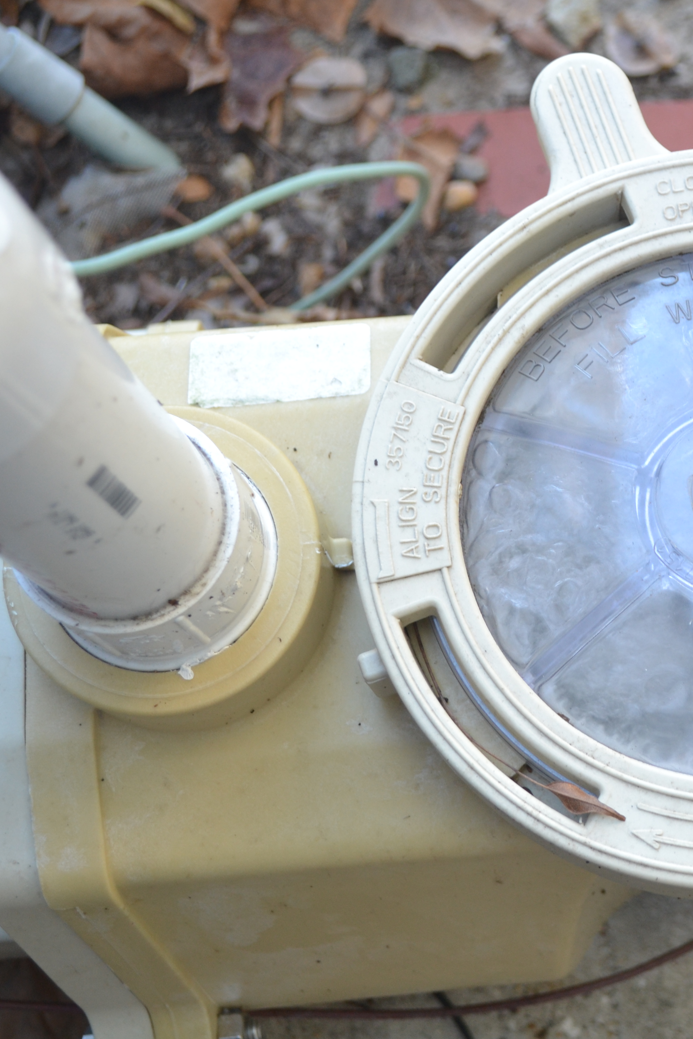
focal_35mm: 68
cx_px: 707
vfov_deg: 29.7
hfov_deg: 19.4
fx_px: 1963
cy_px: 519
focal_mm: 30
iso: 400
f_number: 5.6
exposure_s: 1/50
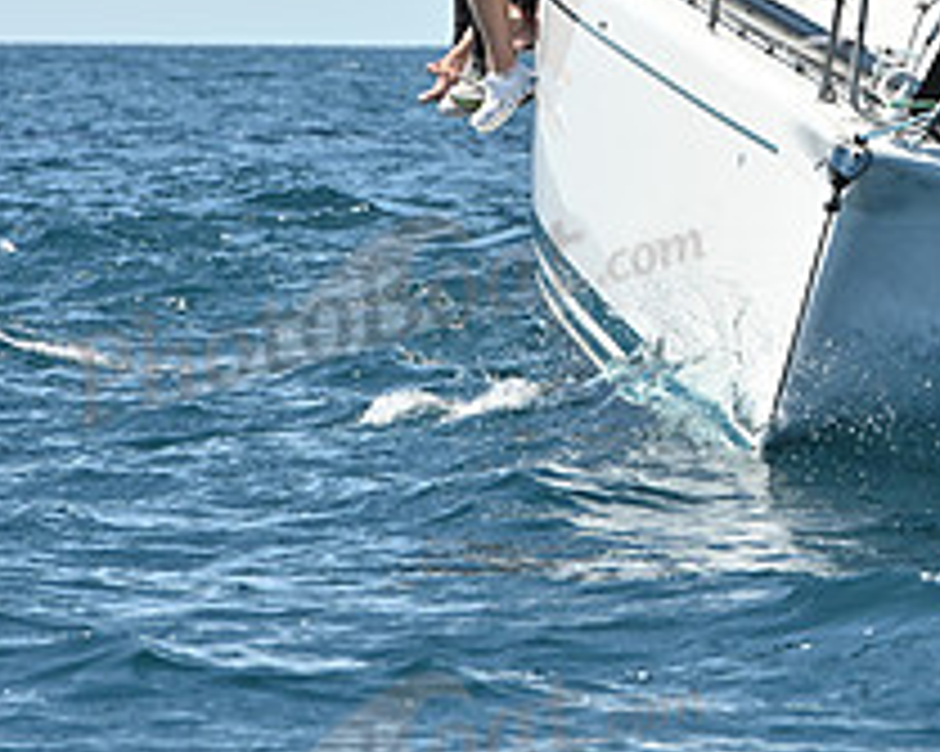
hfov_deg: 3.7
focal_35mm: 522
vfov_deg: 3.0
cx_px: 940
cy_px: 11
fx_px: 14515
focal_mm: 200
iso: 320
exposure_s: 1/1000
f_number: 9
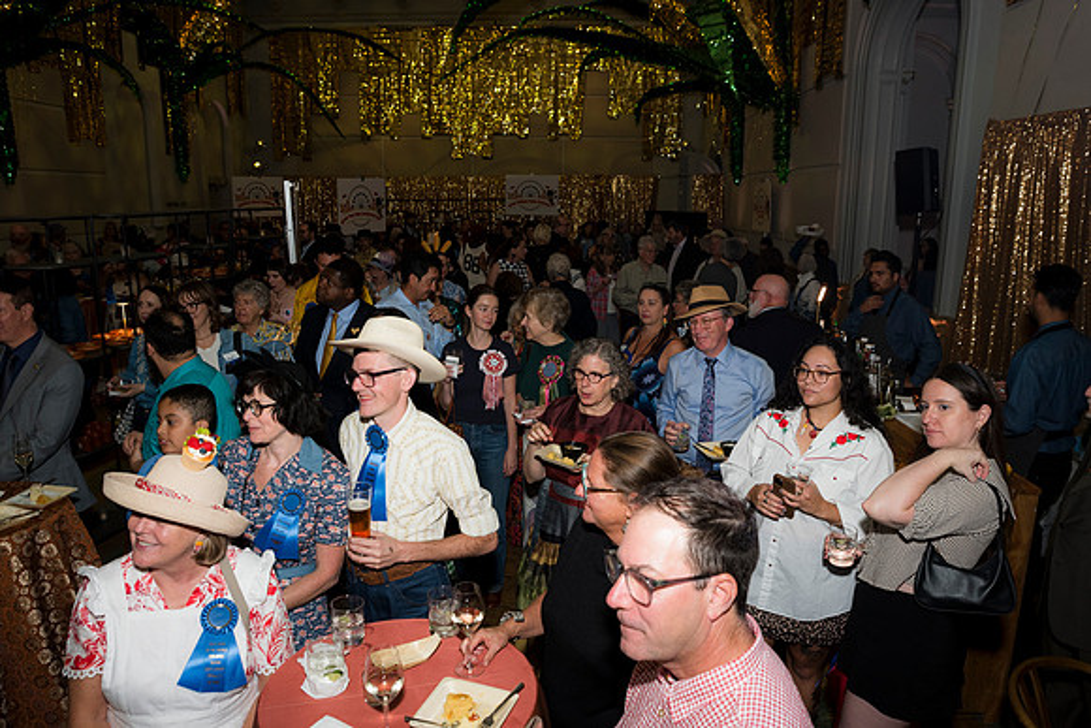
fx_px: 757
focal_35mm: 25
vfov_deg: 51.3
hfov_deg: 71.5
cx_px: 546
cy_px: 364
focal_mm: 24
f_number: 5.6
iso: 800
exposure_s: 1/160
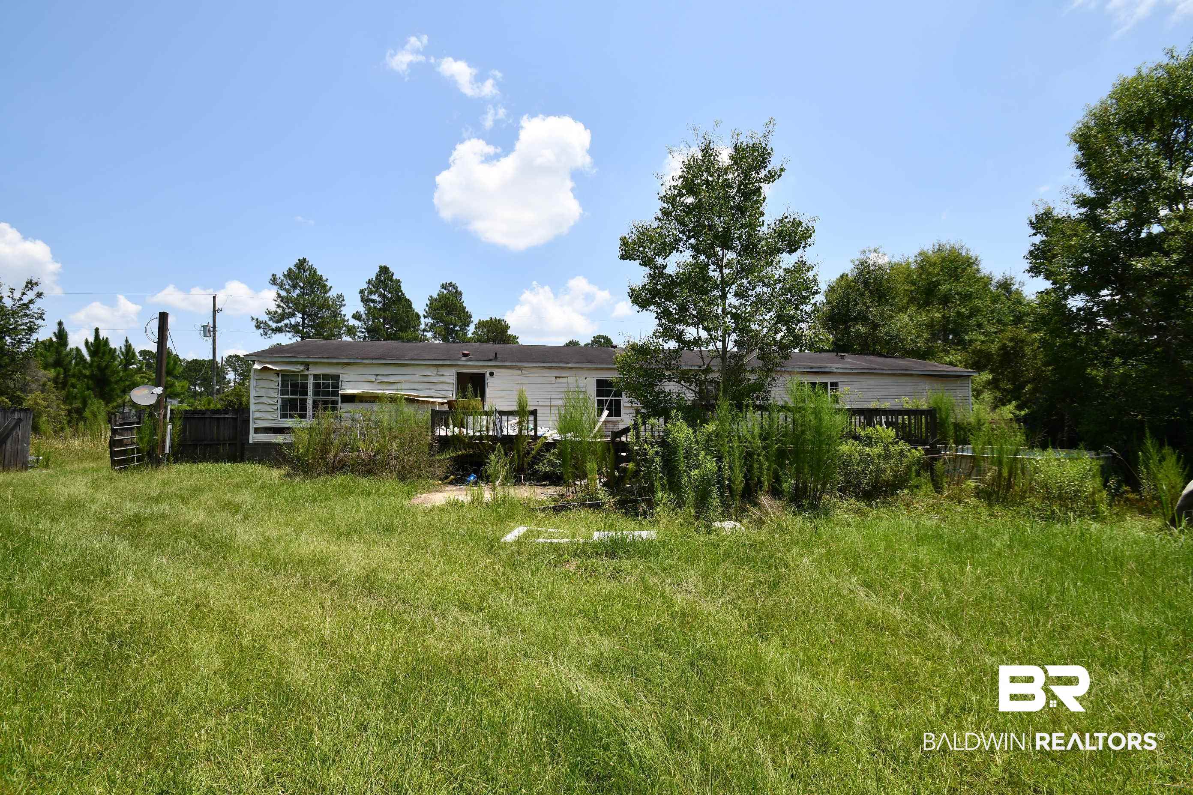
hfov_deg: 100.4
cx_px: 596
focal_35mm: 15
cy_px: 398
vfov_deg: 77.3
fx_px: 497
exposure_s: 1/320
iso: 100
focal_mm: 10
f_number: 9
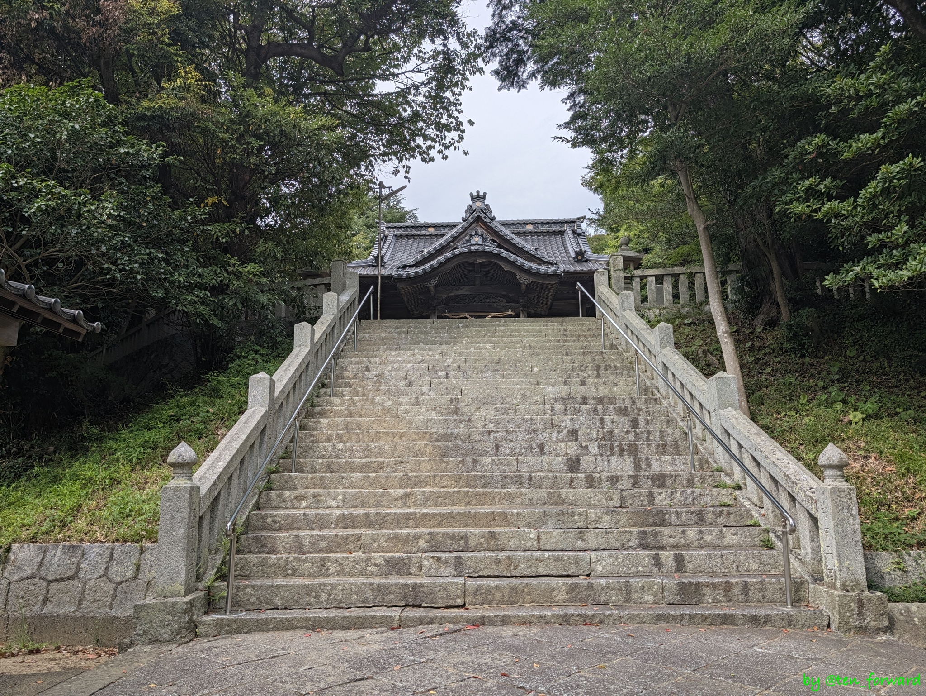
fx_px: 642
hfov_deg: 71.6
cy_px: 348
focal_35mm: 24
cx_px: 463
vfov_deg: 56.9
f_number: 1.68
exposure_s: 1/1233
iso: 24
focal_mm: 6.9
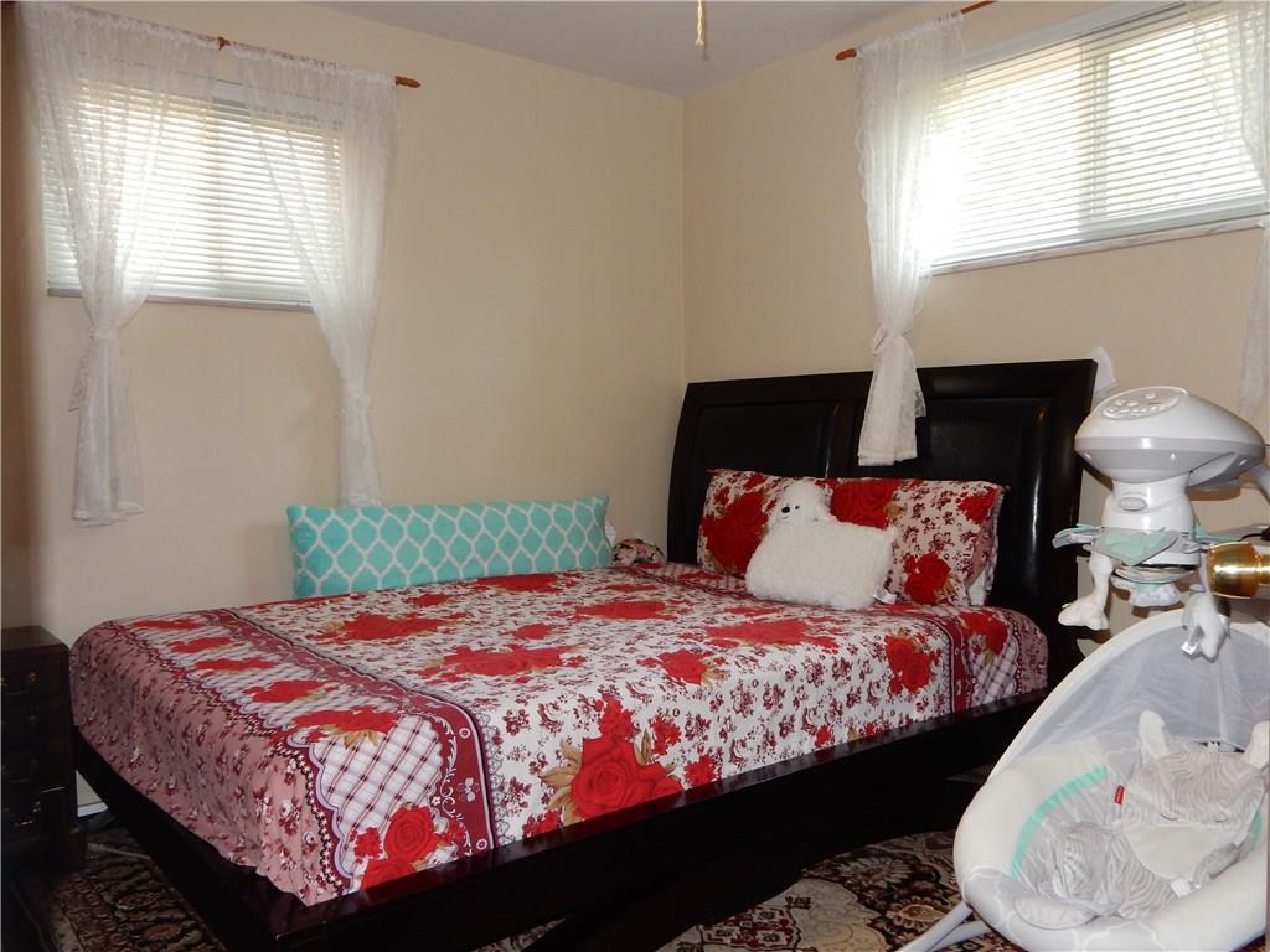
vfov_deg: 48.2
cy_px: 476
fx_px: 1064
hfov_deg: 61.7
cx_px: 635
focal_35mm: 29
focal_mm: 5.2
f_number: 3.7
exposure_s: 1/30
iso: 220
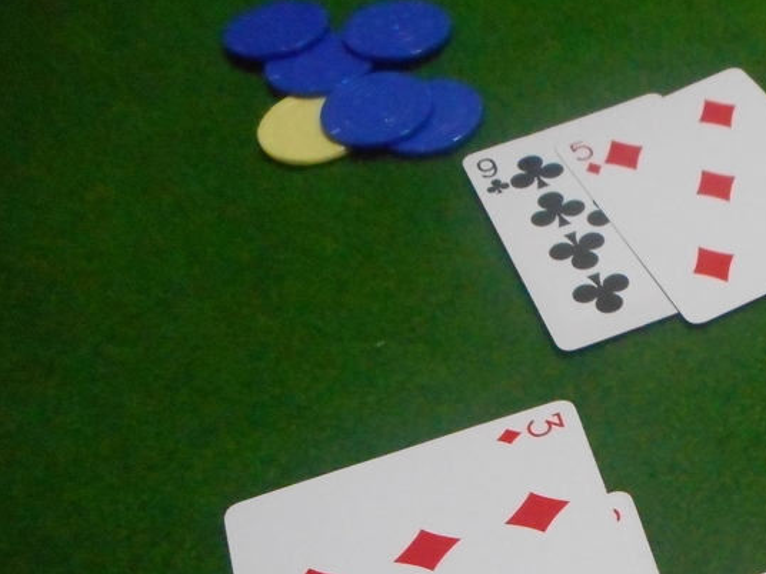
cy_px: 578
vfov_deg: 24.8
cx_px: 810
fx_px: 1239
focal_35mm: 56
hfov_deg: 31.1
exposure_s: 1/40
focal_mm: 4.5
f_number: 3.7
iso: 800
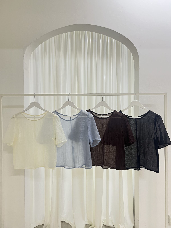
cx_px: 86
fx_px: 171
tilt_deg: +0.2
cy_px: 114
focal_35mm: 26
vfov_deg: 67.3
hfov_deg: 53.1
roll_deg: +0.7
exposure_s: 1/50
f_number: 1.5
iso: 160
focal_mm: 5.7
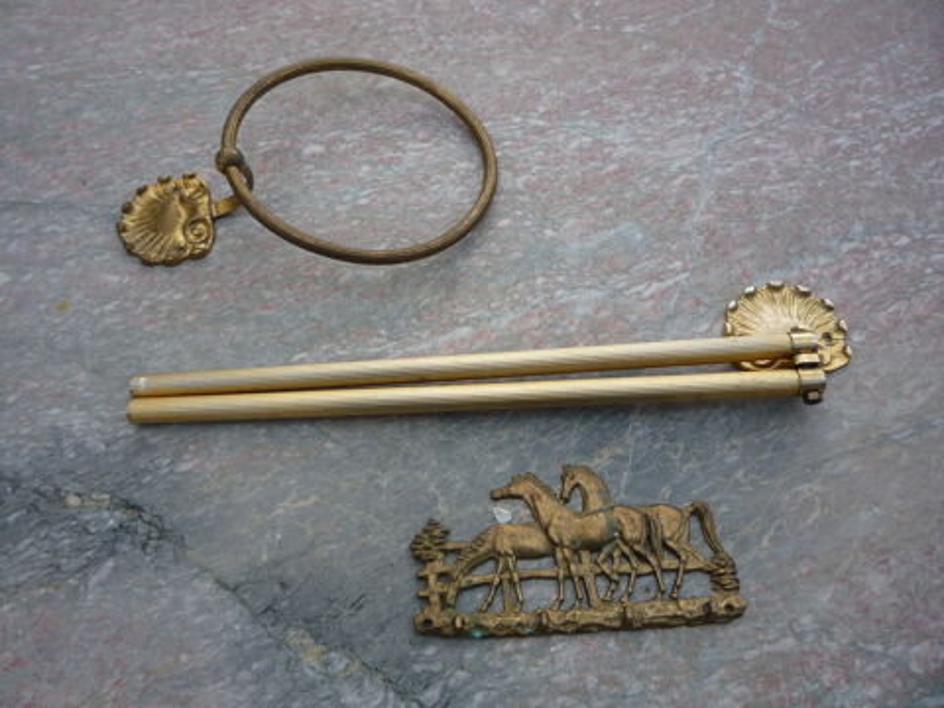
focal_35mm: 30
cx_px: 472
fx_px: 818
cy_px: 354
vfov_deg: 46.8
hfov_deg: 60.0
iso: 100
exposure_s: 1/400
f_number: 4.5
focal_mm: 5.2
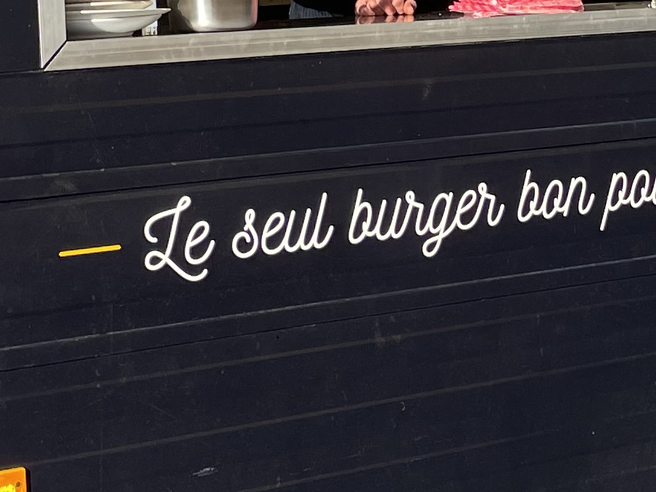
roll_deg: +2.1
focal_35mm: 116
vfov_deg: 12.7
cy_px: 94
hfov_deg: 16.9
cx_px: 475
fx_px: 2198
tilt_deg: -2.8
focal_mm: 4.2
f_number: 1.6
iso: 32
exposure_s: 1/1072
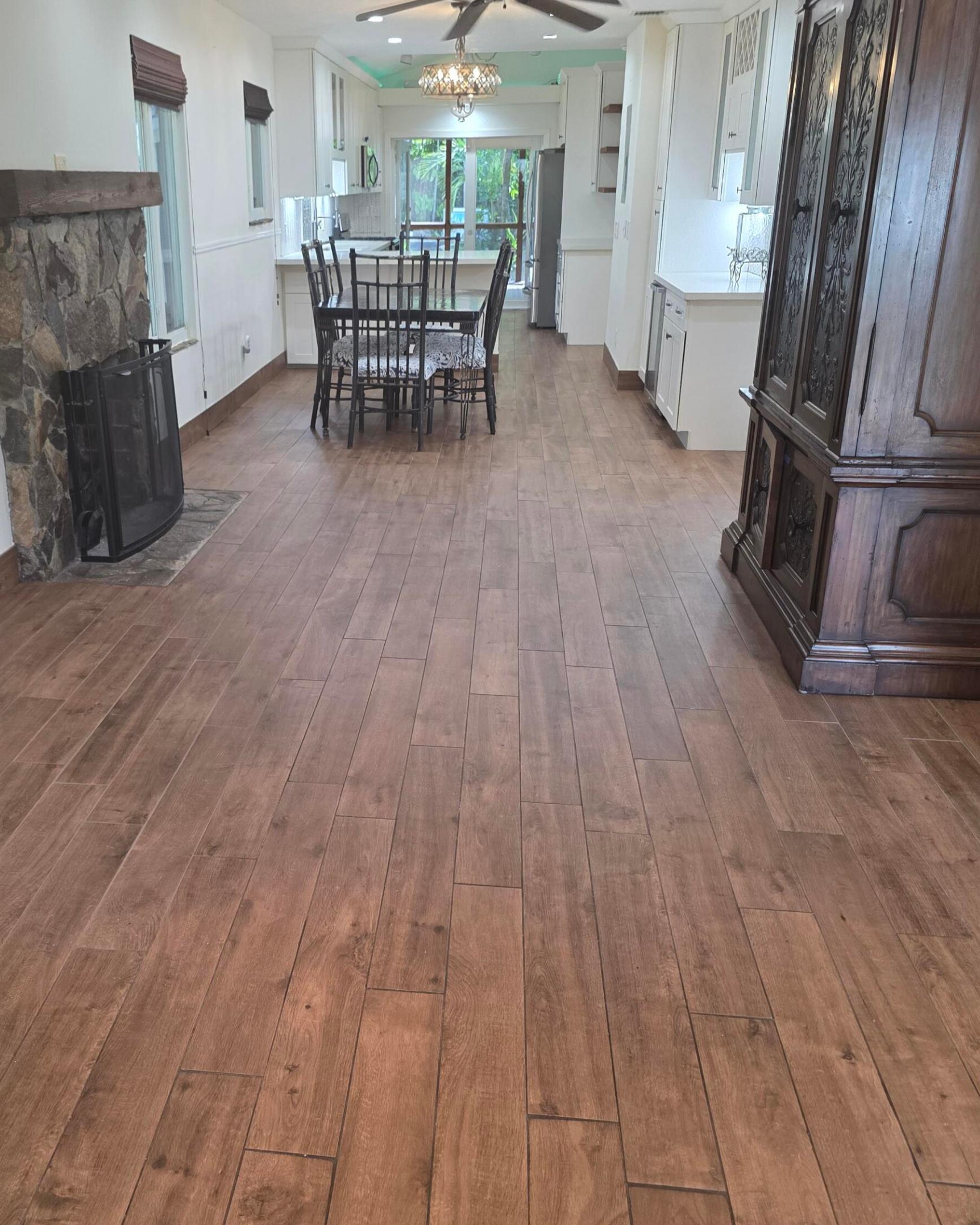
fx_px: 1088
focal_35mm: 30
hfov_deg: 48.1
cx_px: 371
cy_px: 612
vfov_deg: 58.8
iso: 250
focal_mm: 6.3
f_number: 1.7
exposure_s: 1/120
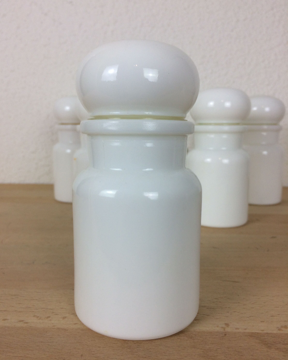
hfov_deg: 47.1
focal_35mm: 31
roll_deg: +1.1
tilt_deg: -10.7
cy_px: 187
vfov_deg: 57.2
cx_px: 140
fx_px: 330
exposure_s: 1/100
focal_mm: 4.15
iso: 50
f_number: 2.2
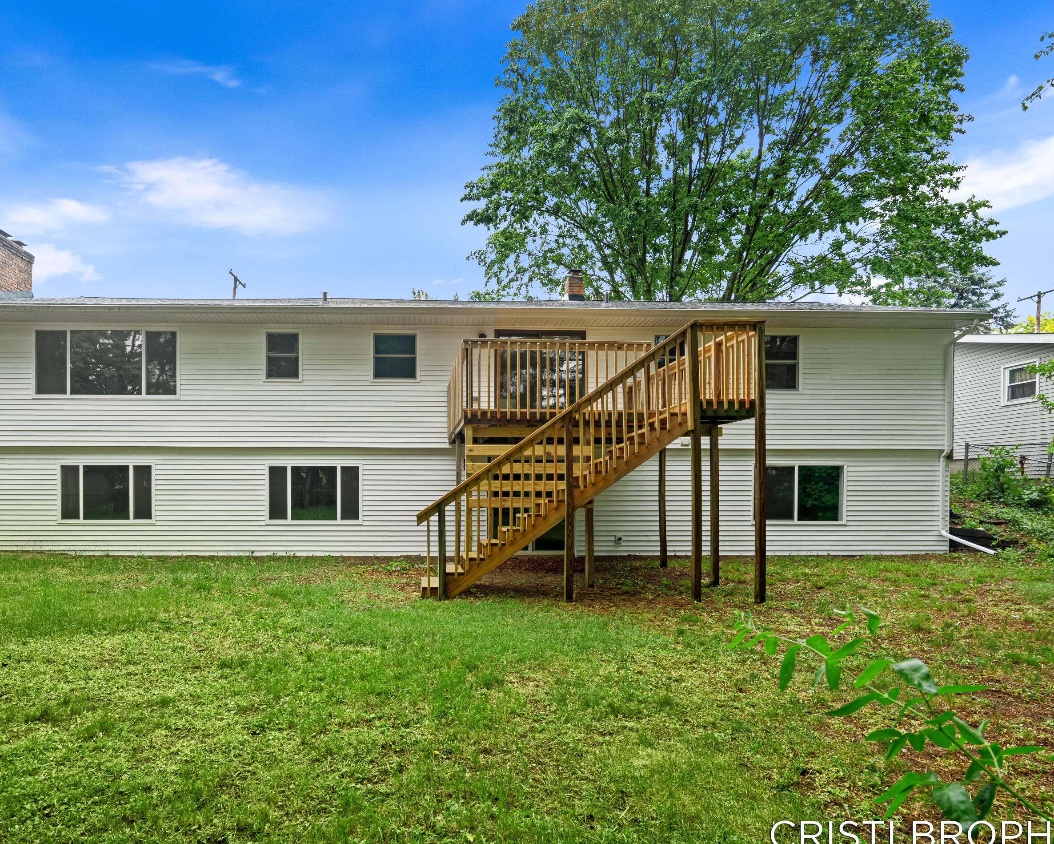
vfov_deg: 70.9
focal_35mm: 19
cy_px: 418
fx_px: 593
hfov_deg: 82.5
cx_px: 436
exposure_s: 1/13
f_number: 8
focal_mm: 16
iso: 250
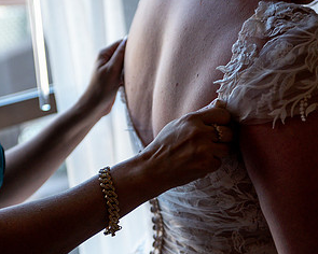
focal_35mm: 129
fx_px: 1214
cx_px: 181
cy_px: 162
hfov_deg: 14.9
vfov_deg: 12.0
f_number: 2.8
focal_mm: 70
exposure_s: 1/250
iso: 1000
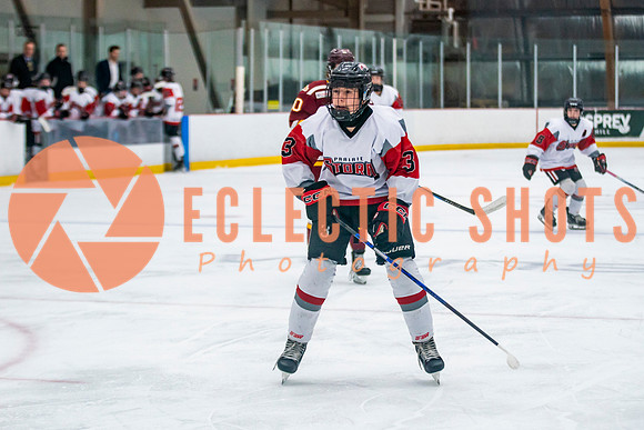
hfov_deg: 15.6
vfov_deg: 10.5
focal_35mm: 131
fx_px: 2346
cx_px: 322
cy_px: 175
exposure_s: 1/640
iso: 2000
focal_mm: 85
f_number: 2.8
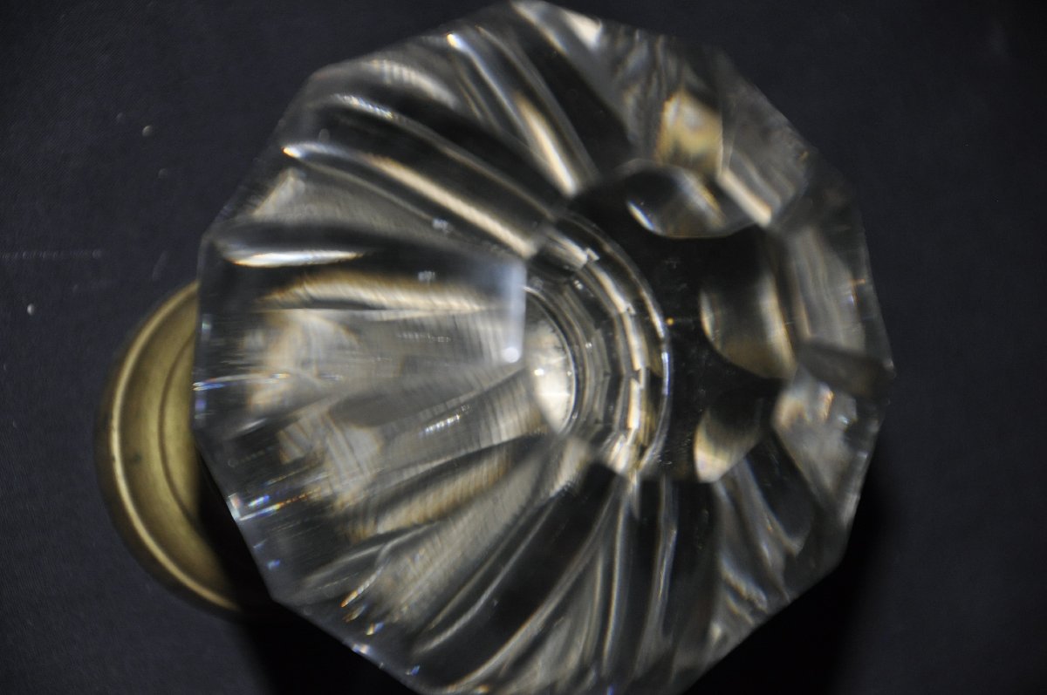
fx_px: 4575
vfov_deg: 8.7
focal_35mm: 158
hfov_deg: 13.1
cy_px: 348
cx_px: 524
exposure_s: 1/60
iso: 800
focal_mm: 105
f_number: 5.6
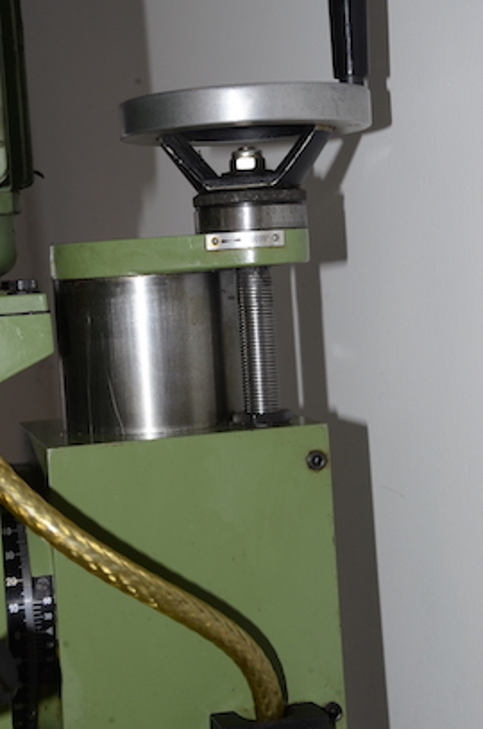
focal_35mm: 78
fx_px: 1578
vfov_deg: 26.0
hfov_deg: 17.4
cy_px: 364
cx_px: 242
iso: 800
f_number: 14
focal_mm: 52
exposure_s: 1/60
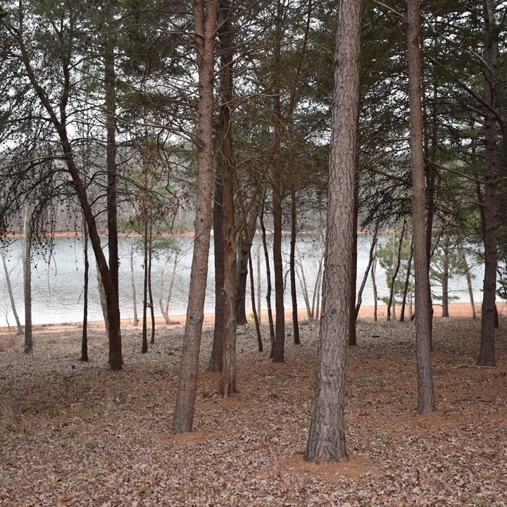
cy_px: 254
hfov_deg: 34.0
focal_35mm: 50
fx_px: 829
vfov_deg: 34.0
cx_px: 266
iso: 800
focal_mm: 26
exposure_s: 1/250
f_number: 4
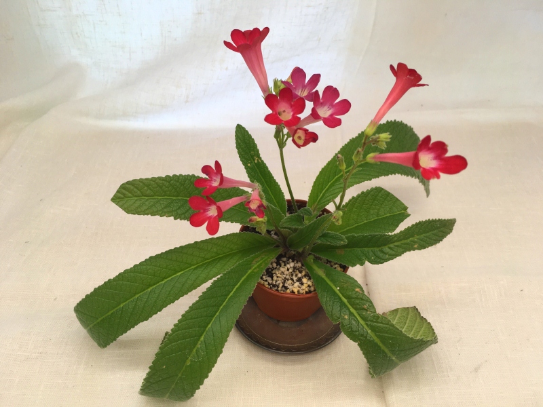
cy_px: 204
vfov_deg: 48.2
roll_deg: -1.3
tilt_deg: -41.6
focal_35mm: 29
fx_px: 455
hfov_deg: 61.7
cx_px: 272
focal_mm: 4.15
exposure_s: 1/100
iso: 32
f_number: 2.2
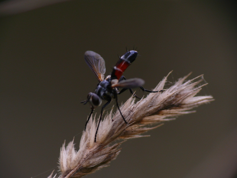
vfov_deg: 11.3
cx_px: 118
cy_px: 89
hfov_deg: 15.1
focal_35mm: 131
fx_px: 897
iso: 100
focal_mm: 27.7
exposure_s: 1/50
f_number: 3.6
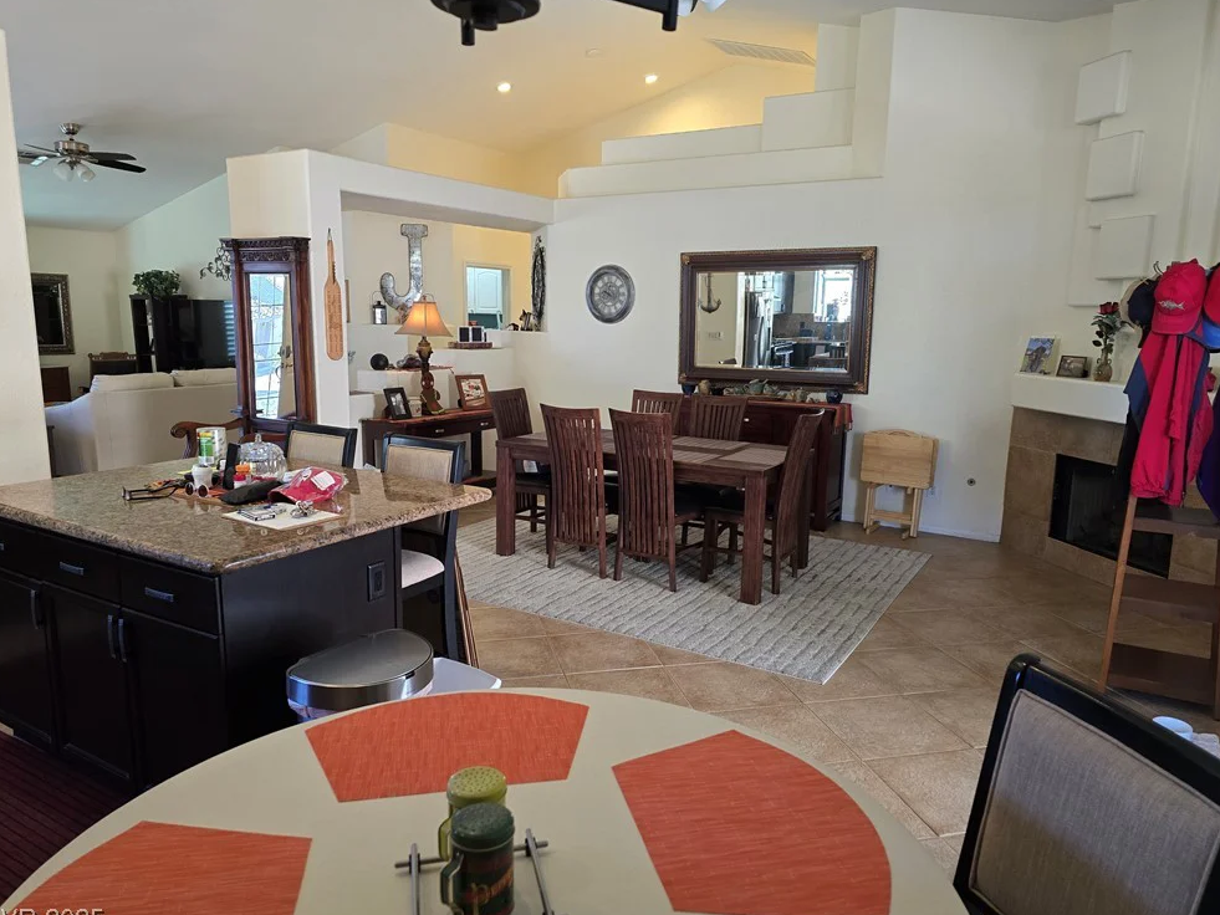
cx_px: 616
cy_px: 470
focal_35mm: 24
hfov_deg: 71.6
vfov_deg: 56.8
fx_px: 846
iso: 320
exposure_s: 1/120
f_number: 1.7
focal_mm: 6.3
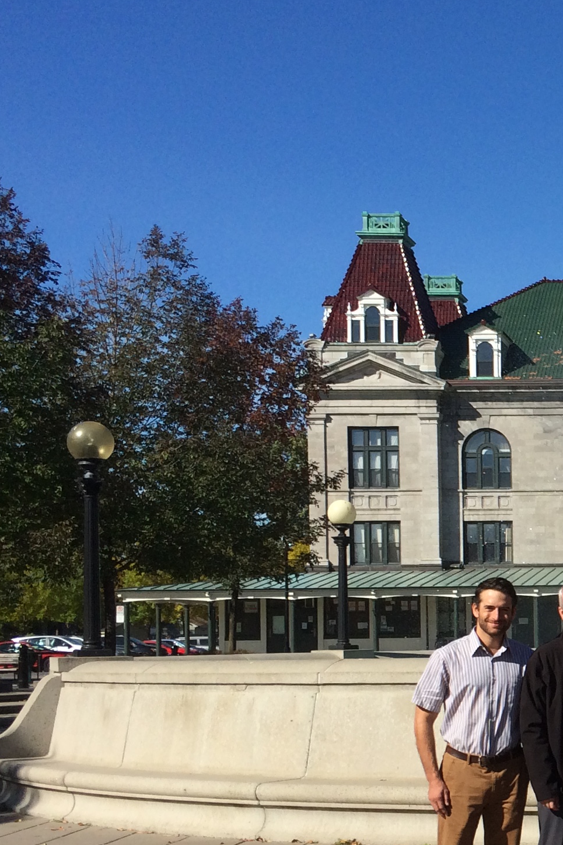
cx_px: 863
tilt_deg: +0.3
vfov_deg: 29.4
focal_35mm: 68
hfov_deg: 17.8
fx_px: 1595
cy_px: 587
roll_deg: +0.4
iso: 32
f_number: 2.2
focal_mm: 4.15
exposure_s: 1/2415
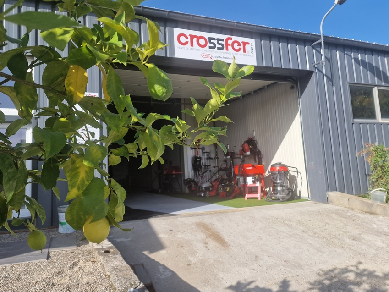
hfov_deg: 67.1
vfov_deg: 53.0
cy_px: 133
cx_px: 175
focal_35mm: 26
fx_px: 292
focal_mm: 6.4
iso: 50
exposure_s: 1/770
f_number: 1.8
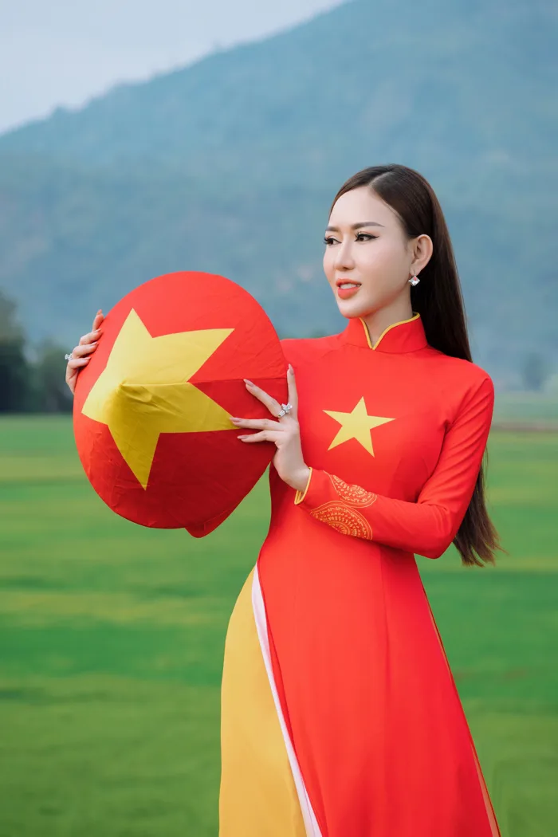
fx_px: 3222
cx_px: 279
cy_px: 418
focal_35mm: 139
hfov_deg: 9.9
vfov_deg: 14.8
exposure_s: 1/400
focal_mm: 138.6
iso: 1000
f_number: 6.3
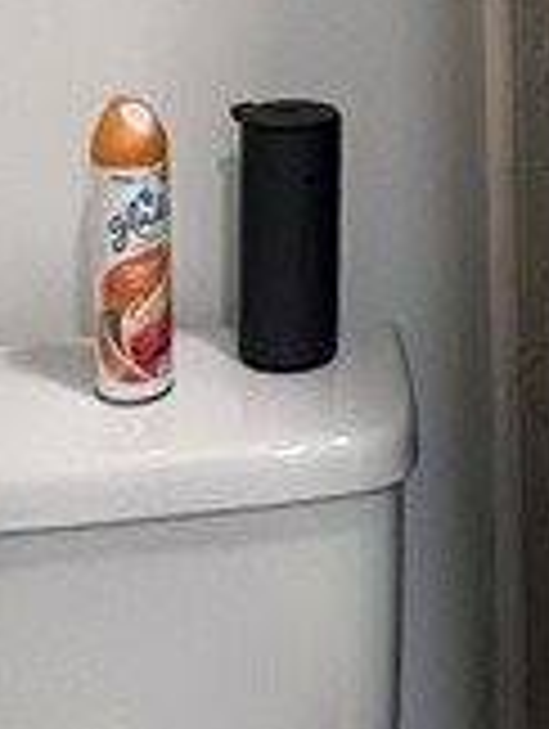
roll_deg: +2.1
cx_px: 608
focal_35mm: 82
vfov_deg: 21.3
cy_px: -243
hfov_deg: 17.4
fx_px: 1729
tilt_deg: -2.4
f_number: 1.8
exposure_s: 1/60
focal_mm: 1.57
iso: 400
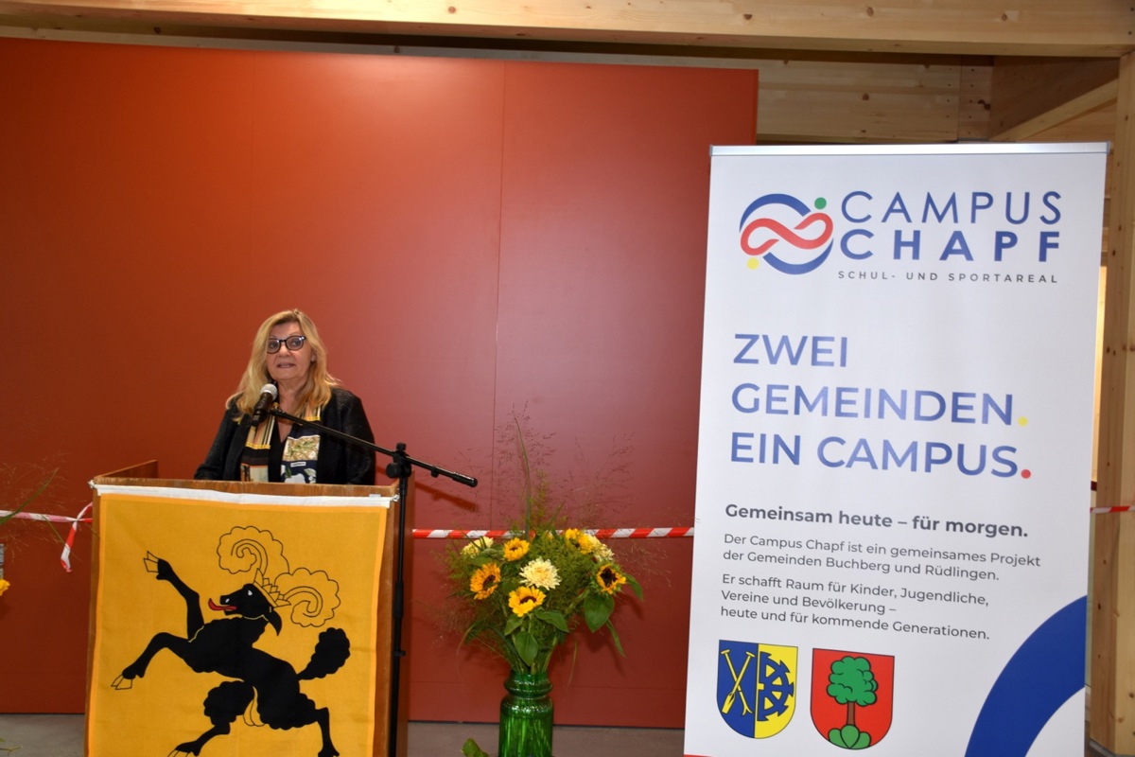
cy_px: 378
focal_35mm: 39
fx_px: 1229
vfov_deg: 34.2
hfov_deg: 49.6
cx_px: 568
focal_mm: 26
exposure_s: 1/60
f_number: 4
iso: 400
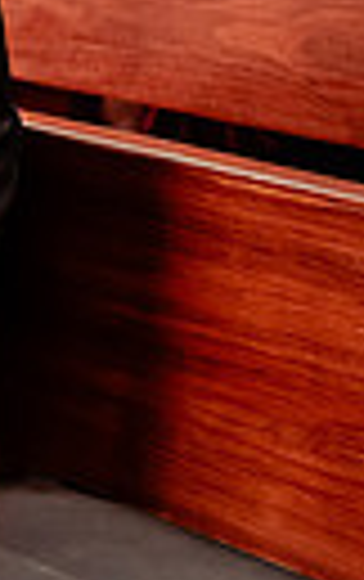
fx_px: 2531
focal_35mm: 160
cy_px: 43
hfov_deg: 7.5
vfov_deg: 12.9
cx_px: -634
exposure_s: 1/125
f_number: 4.5
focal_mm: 35
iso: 1600
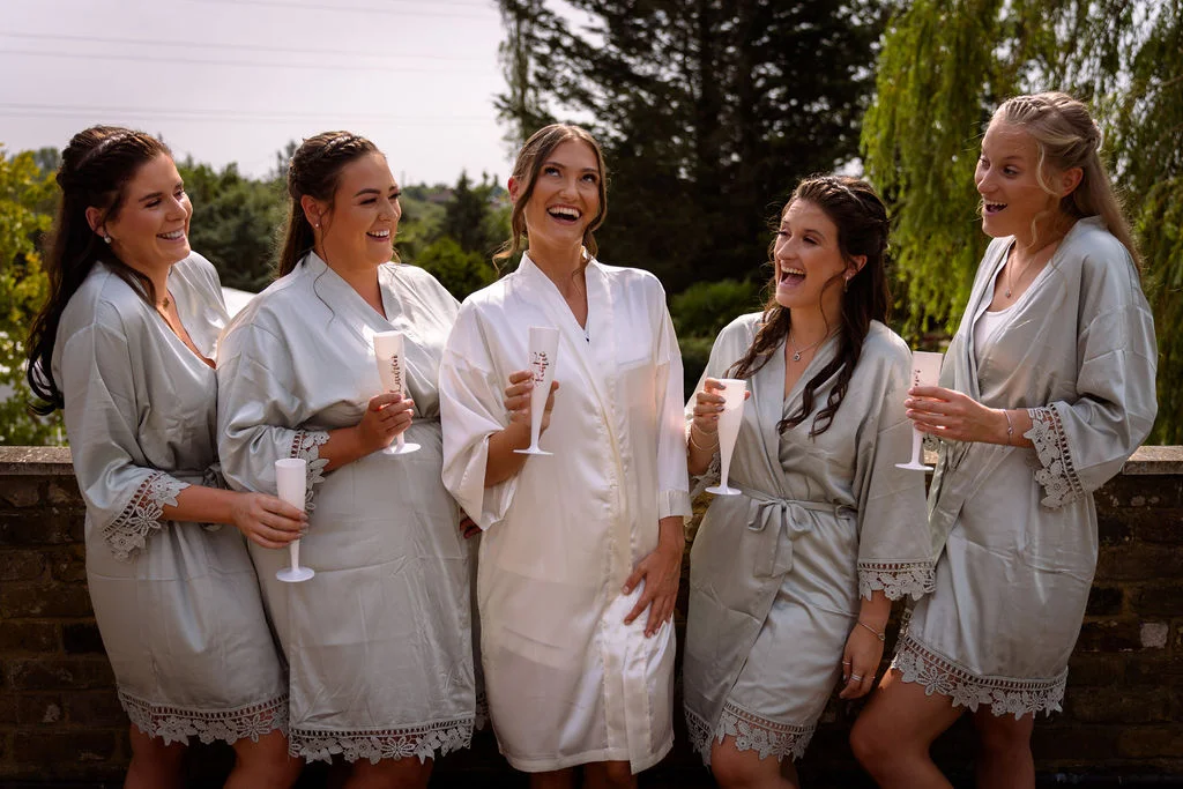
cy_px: 454
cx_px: 567
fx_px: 1238
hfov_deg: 51.1
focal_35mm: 38
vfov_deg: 35.3
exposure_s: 1/1250
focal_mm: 32
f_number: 2.8
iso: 100
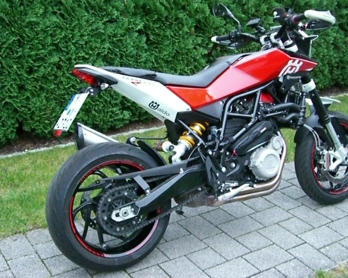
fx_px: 484
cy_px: 116
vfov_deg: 32.0
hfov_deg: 39.5
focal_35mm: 47
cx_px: 179
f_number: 2.7
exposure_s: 1/50
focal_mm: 6.2
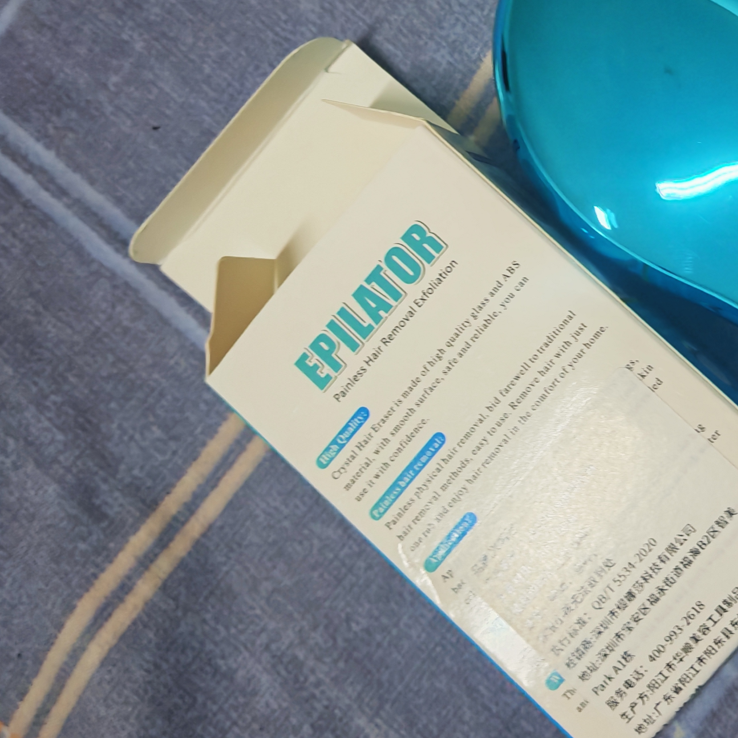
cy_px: 230
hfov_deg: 29.1
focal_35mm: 57
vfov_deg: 29.8
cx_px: 635
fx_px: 1375
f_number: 1.9
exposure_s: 1/25
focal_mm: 6.67
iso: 500
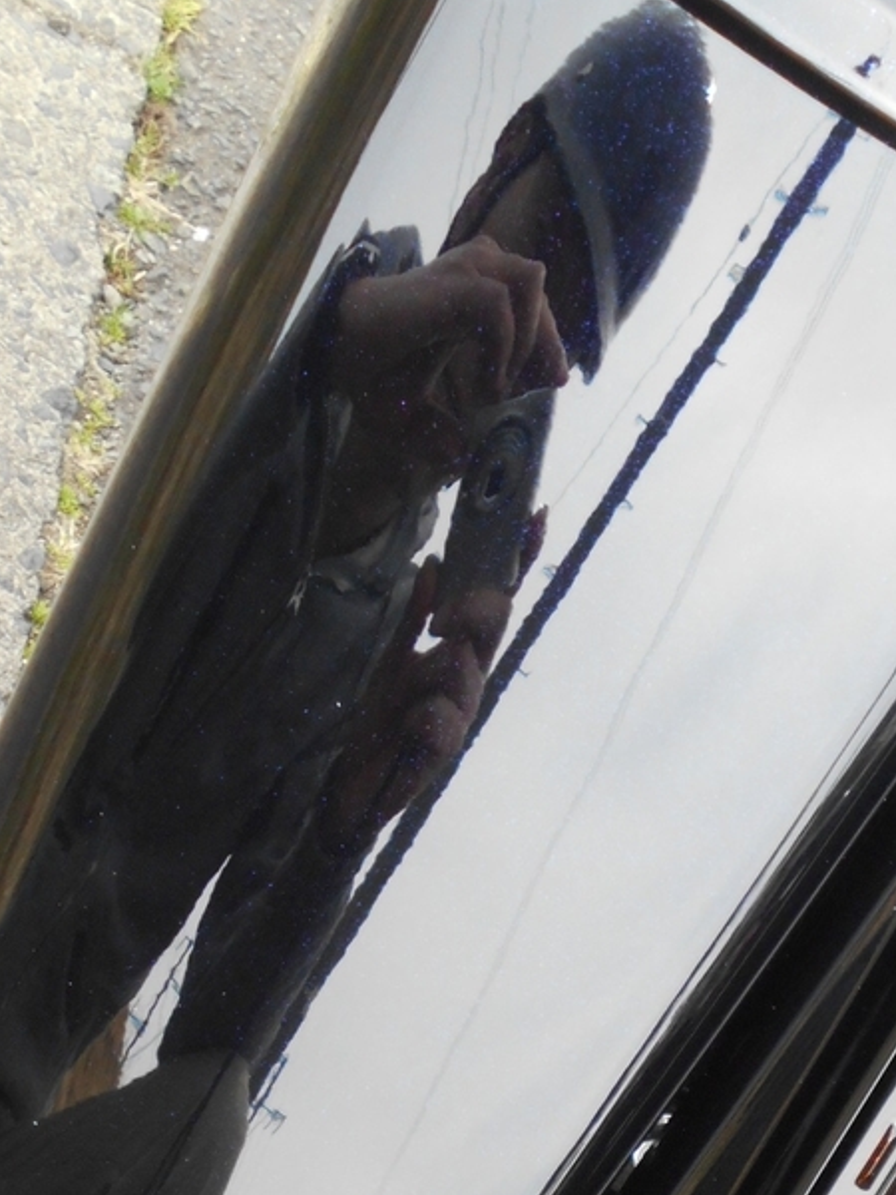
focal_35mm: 78
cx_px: 577
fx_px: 2692
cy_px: 1173
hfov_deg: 18.9
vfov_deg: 24.0
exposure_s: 1/250
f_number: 3.9
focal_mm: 6.7
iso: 160
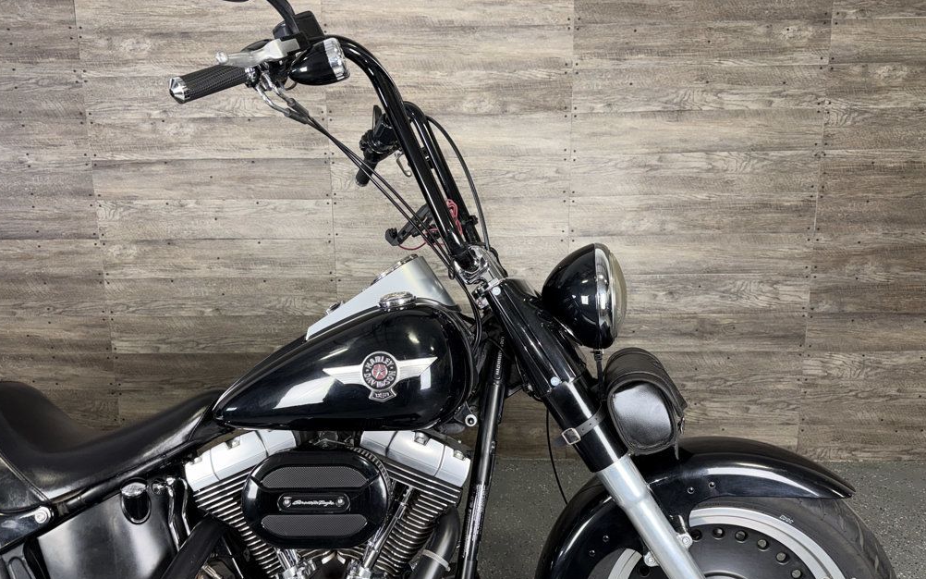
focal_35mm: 26
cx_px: 462
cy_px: 294
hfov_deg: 70.4
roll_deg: +0.6
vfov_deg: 47.6
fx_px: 656
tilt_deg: -9.8
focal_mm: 6.76
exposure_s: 1/27
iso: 80
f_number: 1.78
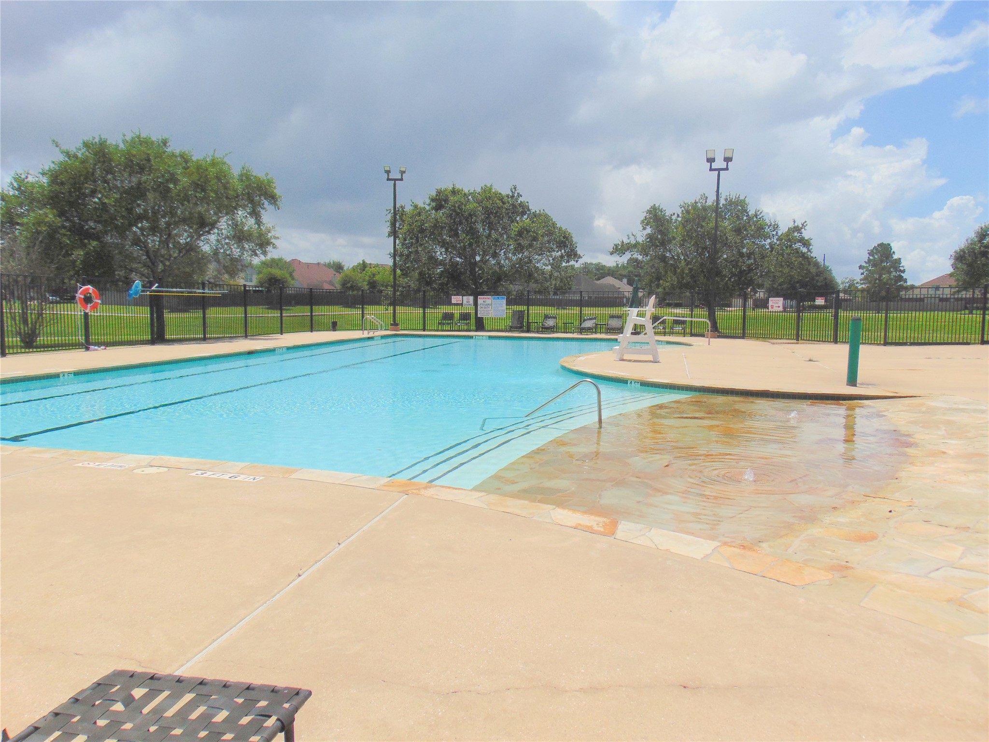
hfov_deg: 69.4
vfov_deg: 54.9
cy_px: 371
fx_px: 714
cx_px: 494
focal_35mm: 25
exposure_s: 1/640
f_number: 7.7
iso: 80
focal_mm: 4.5
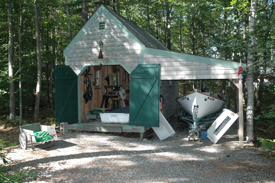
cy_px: 92
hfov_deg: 51.3
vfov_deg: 35.4
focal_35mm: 38
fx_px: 286
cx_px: 138
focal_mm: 25
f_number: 4
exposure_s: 1/400
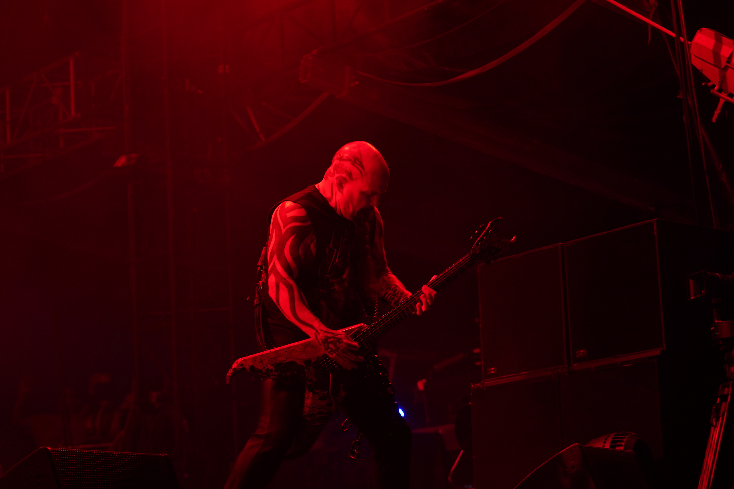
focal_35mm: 83
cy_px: 244
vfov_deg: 16.5
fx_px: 1692
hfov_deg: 24.5
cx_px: 367
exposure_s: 1/100
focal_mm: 83
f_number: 4
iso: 800
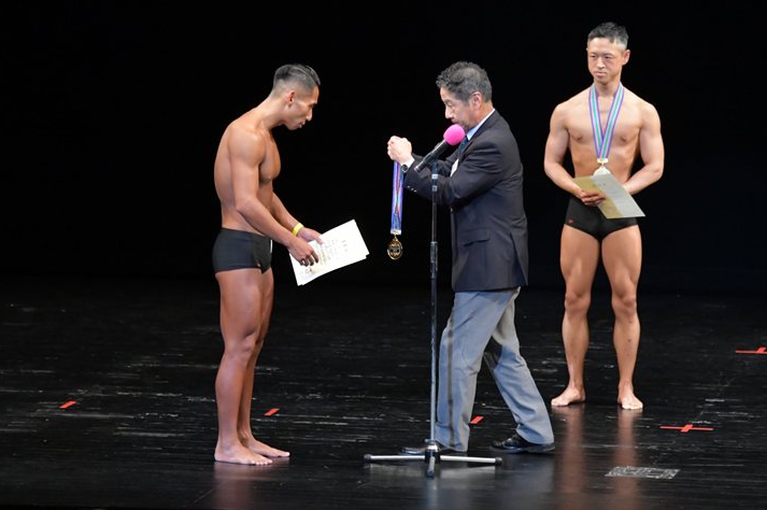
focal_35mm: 261
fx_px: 5556
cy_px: 251
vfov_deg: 5.3
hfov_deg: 7.9
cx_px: 378
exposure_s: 1/400
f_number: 5.6
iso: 3200
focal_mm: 160
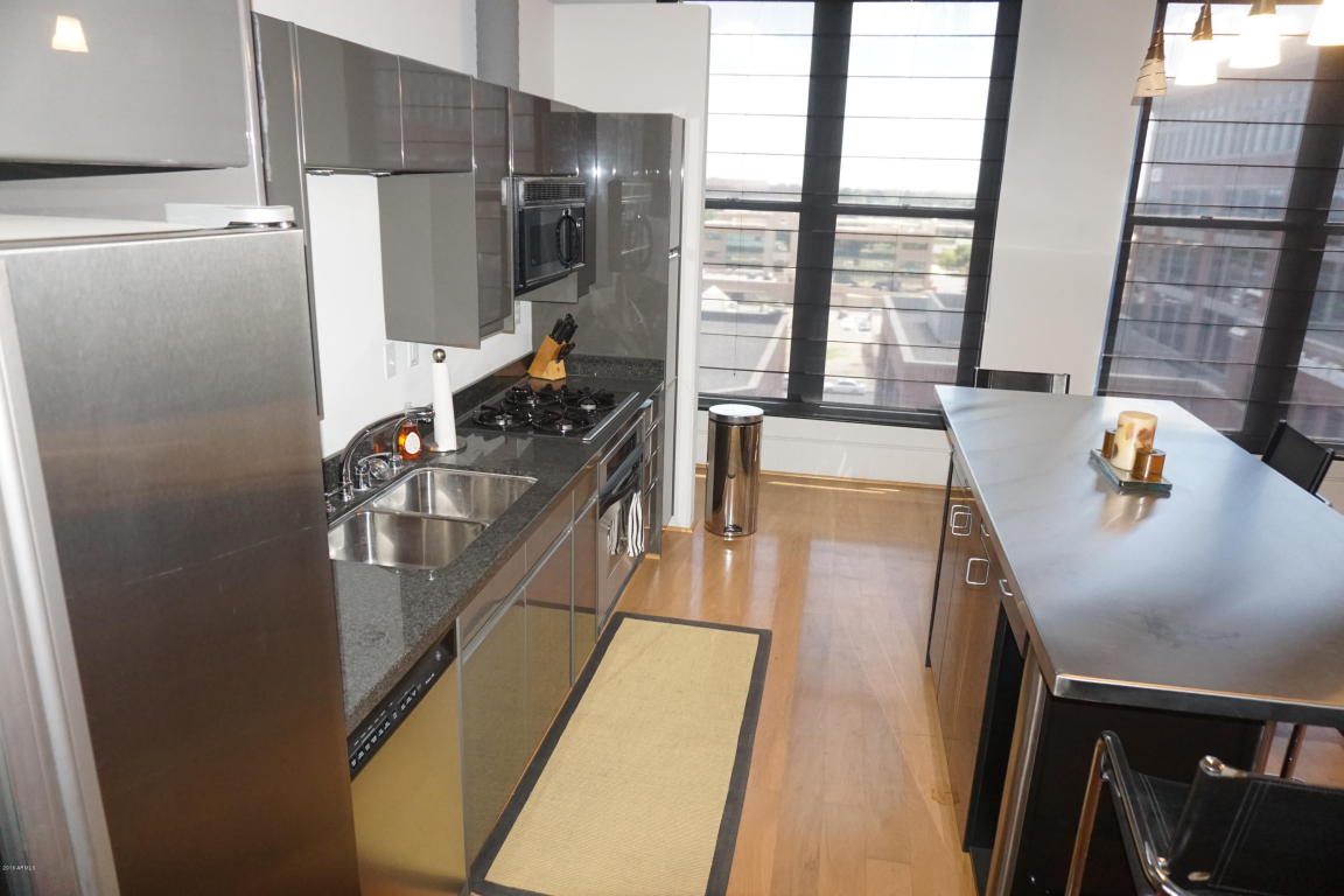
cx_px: 672
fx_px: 896
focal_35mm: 24
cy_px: 448
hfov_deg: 73.7
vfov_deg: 53.1
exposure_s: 1/160
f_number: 3.5
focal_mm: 16
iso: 1250
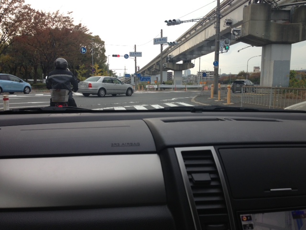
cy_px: 115
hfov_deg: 55.4
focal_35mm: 33
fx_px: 292
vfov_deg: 42.9
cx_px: 153
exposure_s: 1/308
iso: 50
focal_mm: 4.13
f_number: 2.4
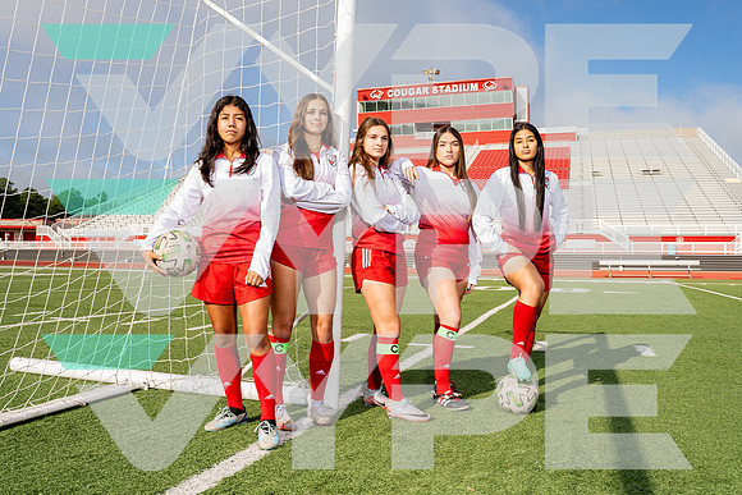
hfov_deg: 62.4
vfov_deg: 44.0
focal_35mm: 30
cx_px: 361
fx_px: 613
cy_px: 243
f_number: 8
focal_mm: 27
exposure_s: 1/250
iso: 100
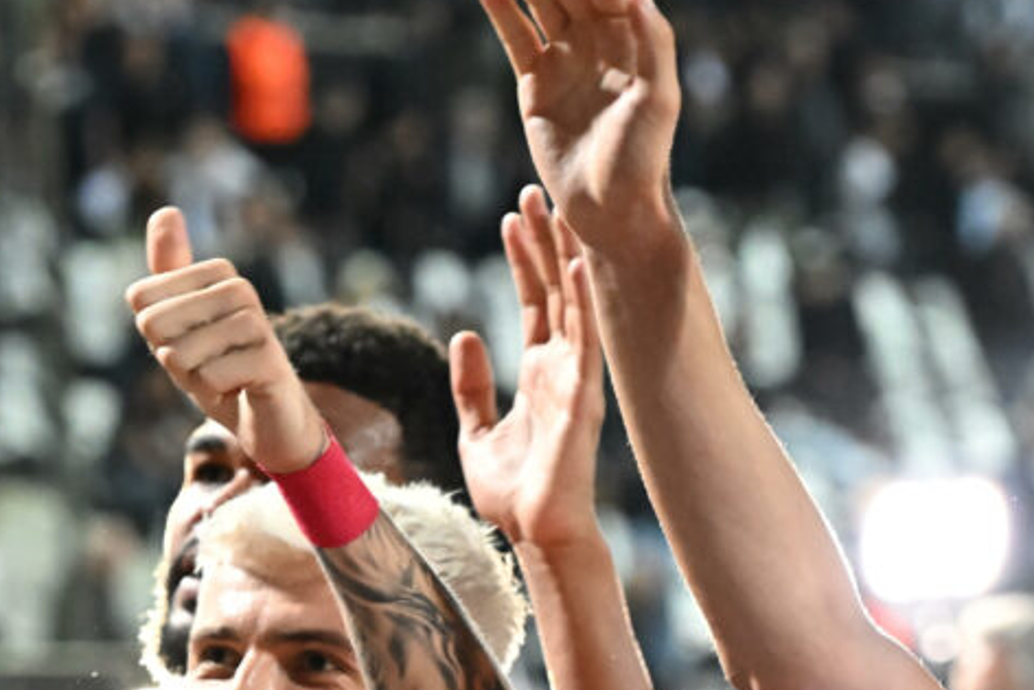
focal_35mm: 356
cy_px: 677
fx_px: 10228
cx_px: 191
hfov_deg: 5.8
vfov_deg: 3.9
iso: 6400
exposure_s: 1/320
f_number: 4.5
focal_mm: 120
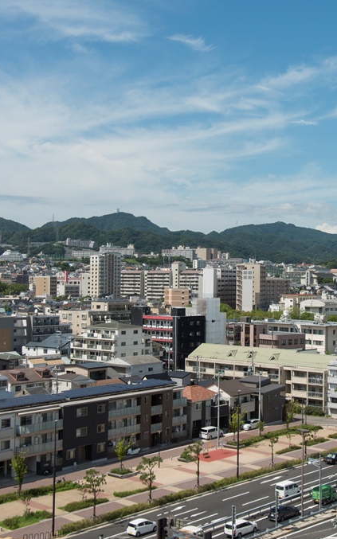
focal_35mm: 54
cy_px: 271
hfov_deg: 23.8
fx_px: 794
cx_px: 237
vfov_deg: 37.5
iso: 100
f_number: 11
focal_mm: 35
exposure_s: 1/250
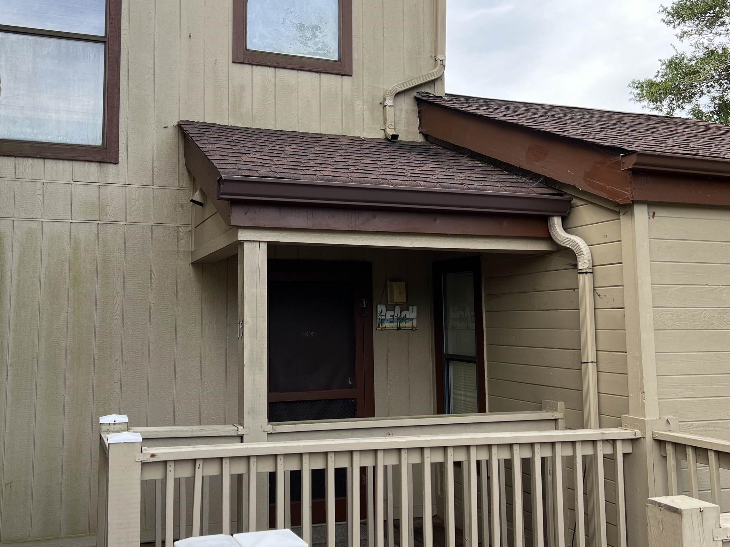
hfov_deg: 52.3
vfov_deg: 40.7
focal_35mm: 35
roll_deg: +0.5
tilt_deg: +5.9
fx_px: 738
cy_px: 244
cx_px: 301
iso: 50
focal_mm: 5.7
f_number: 1.5
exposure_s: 1/424
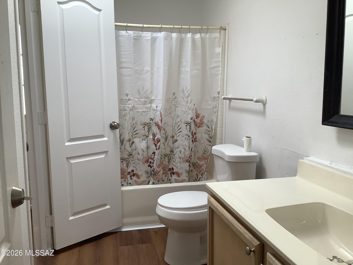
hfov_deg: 58.4
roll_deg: +1.1
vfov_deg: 45.4
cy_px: 132
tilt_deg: -7.4
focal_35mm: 31
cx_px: 176
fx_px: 316
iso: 64
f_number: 2.4
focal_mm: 3.3
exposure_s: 1/120
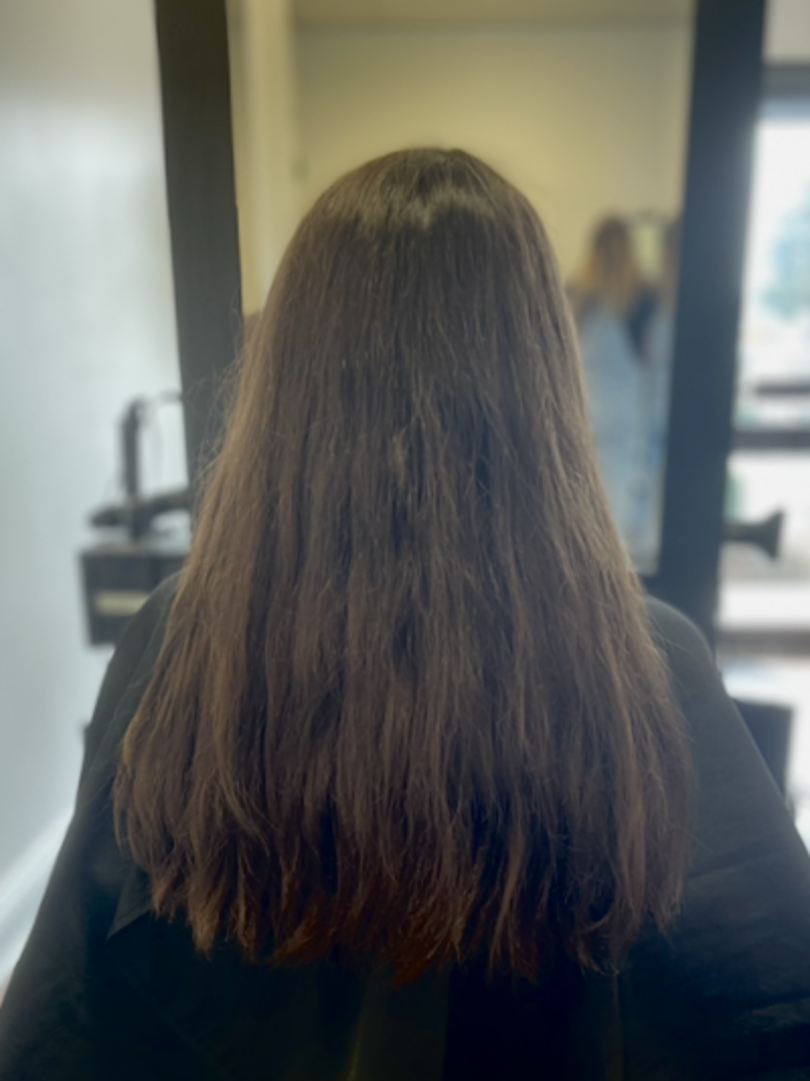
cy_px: 540
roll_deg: -0.5
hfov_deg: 53.0
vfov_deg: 67.3
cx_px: 405
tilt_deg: -16.1
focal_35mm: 26
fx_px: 812
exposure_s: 1/120
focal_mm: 4.2
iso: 64
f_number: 1.6
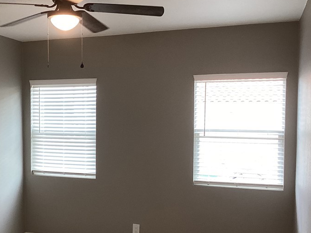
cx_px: 90
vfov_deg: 30.8
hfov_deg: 39.6
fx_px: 422
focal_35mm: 47
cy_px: 141
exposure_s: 1/60
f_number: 2.4
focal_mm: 3.3
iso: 64
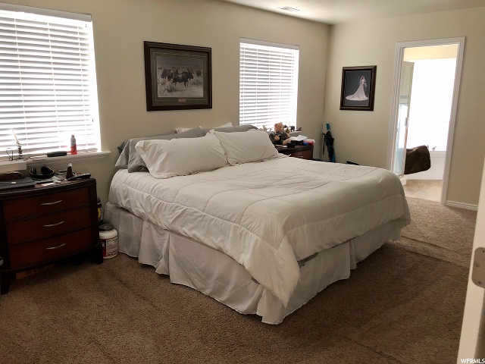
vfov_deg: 49.7
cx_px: 242
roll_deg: +0.6
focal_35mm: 28
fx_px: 392
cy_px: 182
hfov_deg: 63.4
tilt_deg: -12.2
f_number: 1.8
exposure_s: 1/13
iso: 100
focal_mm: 4
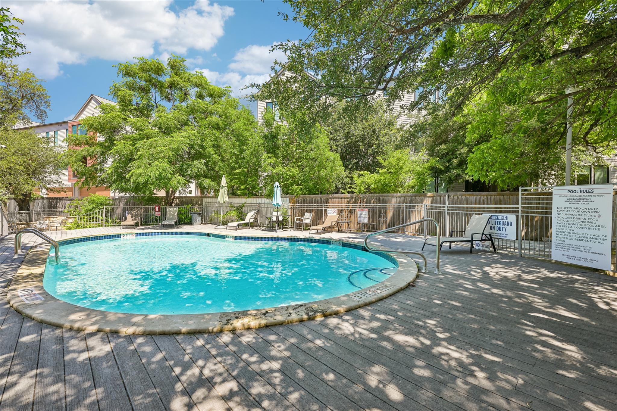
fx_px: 257
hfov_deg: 100.4
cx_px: 308
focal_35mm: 15
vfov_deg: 77.3
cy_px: 206
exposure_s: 1/125
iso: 100
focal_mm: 15
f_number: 6.7
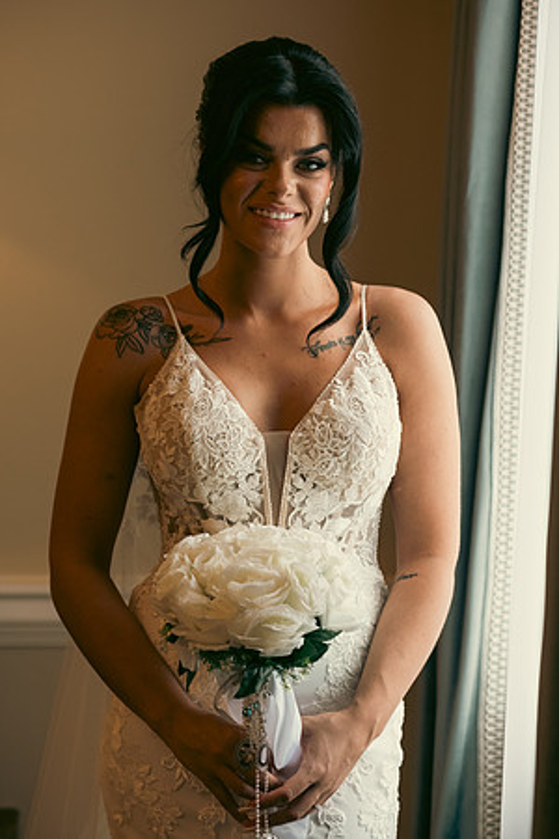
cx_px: 280
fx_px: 2329
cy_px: 420
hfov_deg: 13.7
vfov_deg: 20.4
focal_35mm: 100
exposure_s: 1/160
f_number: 3.5
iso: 400
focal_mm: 100
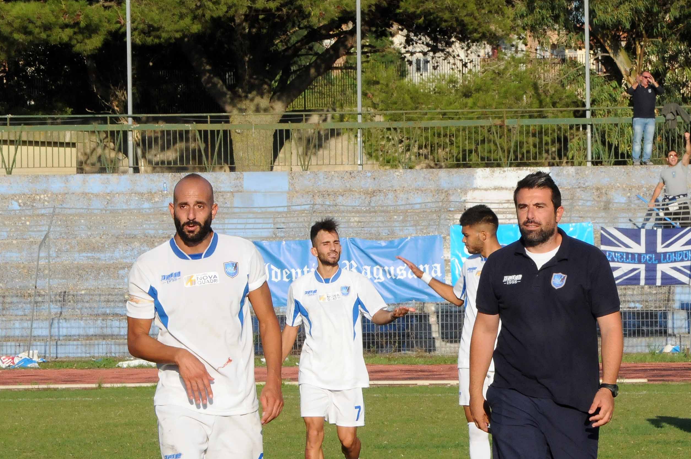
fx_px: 4236
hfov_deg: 9.3
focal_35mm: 221
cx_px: 565
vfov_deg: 6.2
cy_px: 243
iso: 800
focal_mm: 86
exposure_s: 1/400
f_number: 20
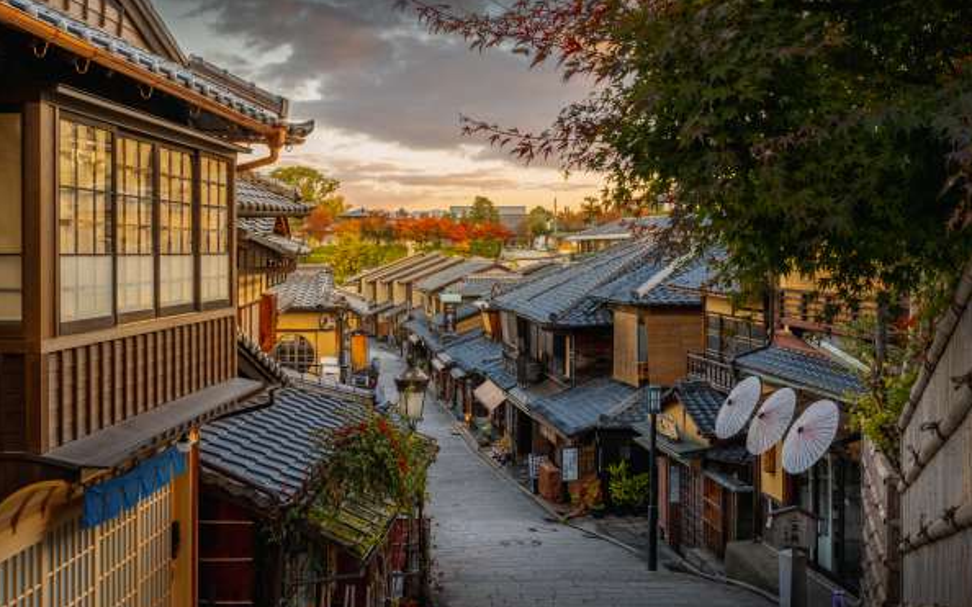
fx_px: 941
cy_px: 296
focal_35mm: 36
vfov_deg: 35.8
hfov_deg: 54.6
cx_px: 484
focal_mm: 34.5
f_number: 7.1
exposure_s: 1/10
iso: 64
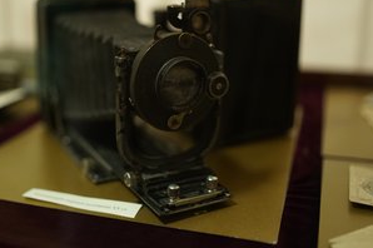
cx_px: 150
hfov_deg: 41.8
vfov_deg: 28.5
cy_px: 94
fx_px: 486
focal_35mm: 47
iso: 1000
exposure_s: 1/160
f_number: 1.4
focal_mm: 35
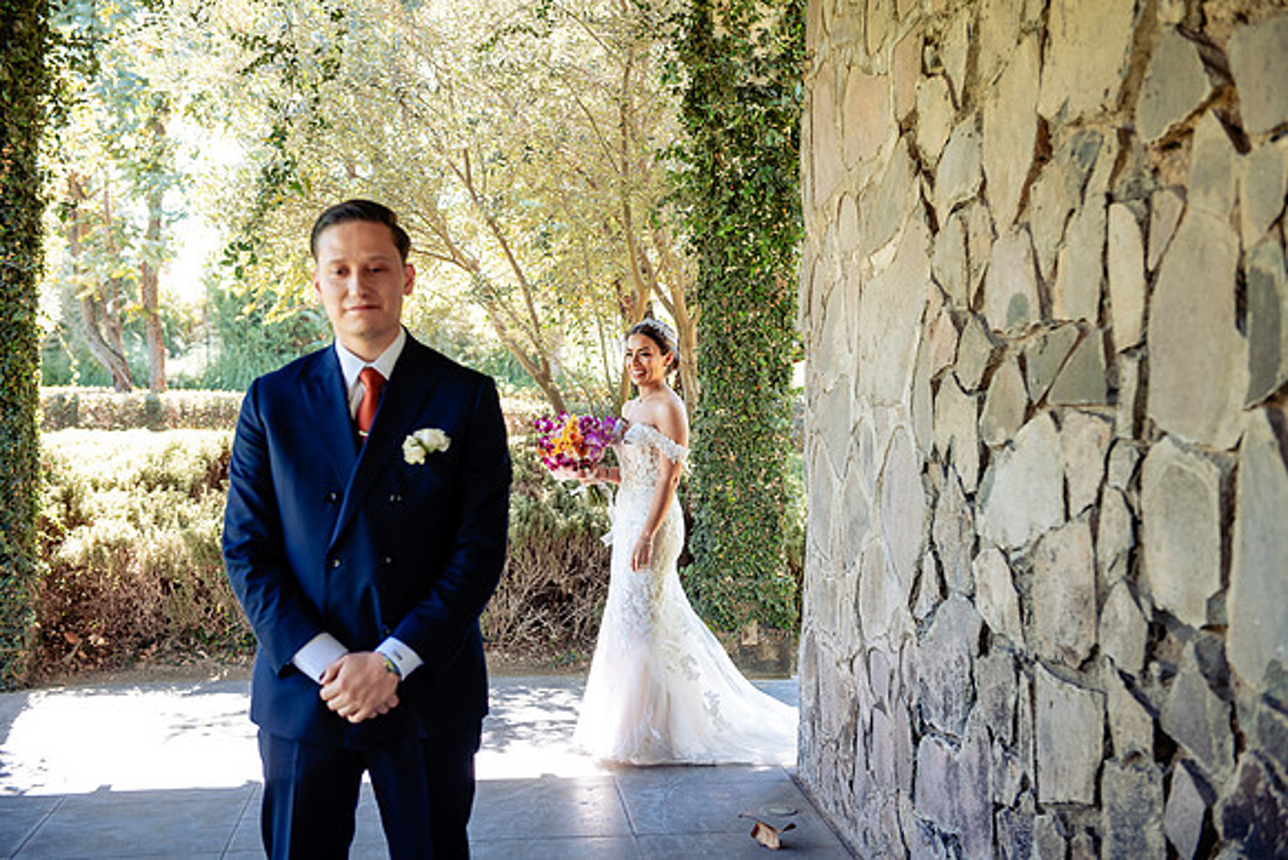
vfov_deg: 27.0
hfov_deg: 39.6
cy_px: 430
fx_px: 1789
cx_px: 644
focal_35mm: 50
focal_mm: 50
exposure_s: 1/125
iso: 400
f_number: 4
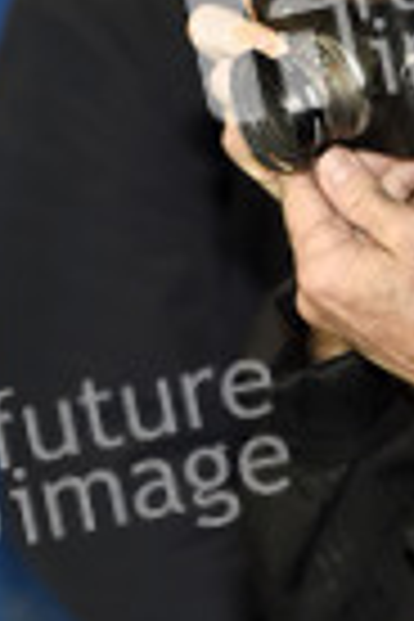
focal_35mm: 455
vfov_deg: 4.5
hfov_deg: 3.0
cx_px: 549
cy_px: 243
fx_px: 7856
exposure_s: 1/400
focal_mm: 105
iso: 640
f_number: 3.5
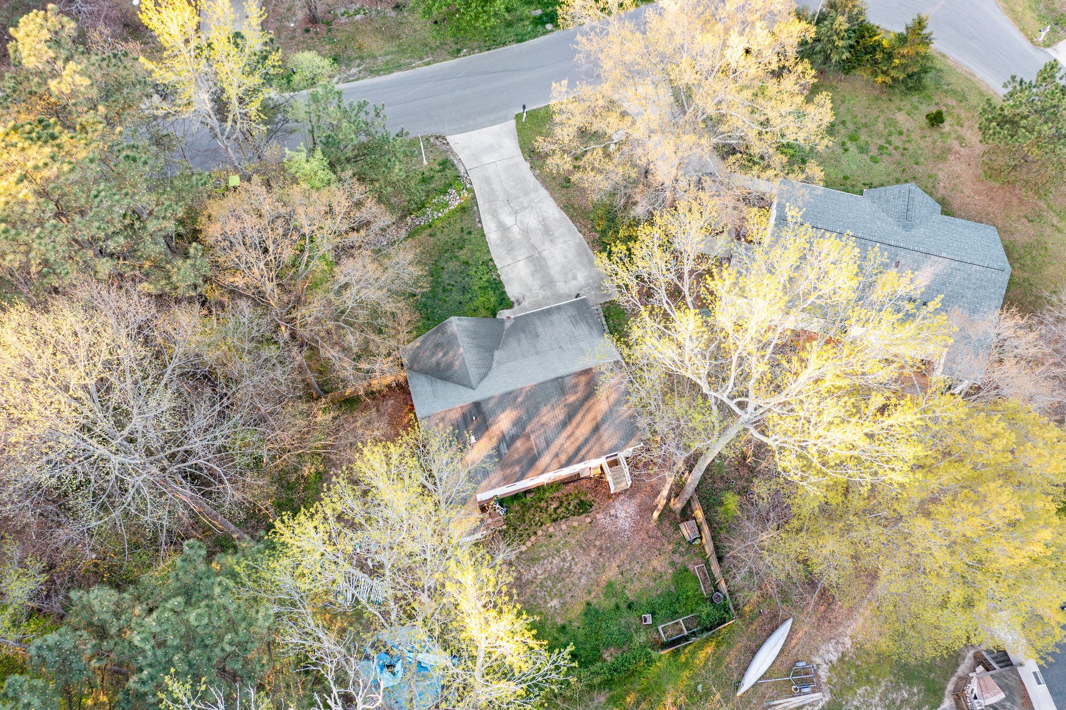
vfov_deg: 46.4
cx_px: 533
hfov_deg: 65.5
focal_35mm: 28
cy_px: 355
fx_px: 829
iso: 100
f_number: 3.2
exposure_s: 1/50
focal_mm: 10.26
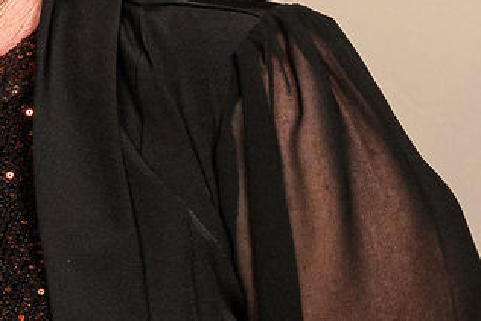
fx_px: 3823
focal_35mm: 286
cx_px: -1142
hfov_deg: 6.4
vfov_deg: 4.8
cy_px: 401
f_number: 8
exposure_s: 1/100
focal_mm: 35
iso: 320
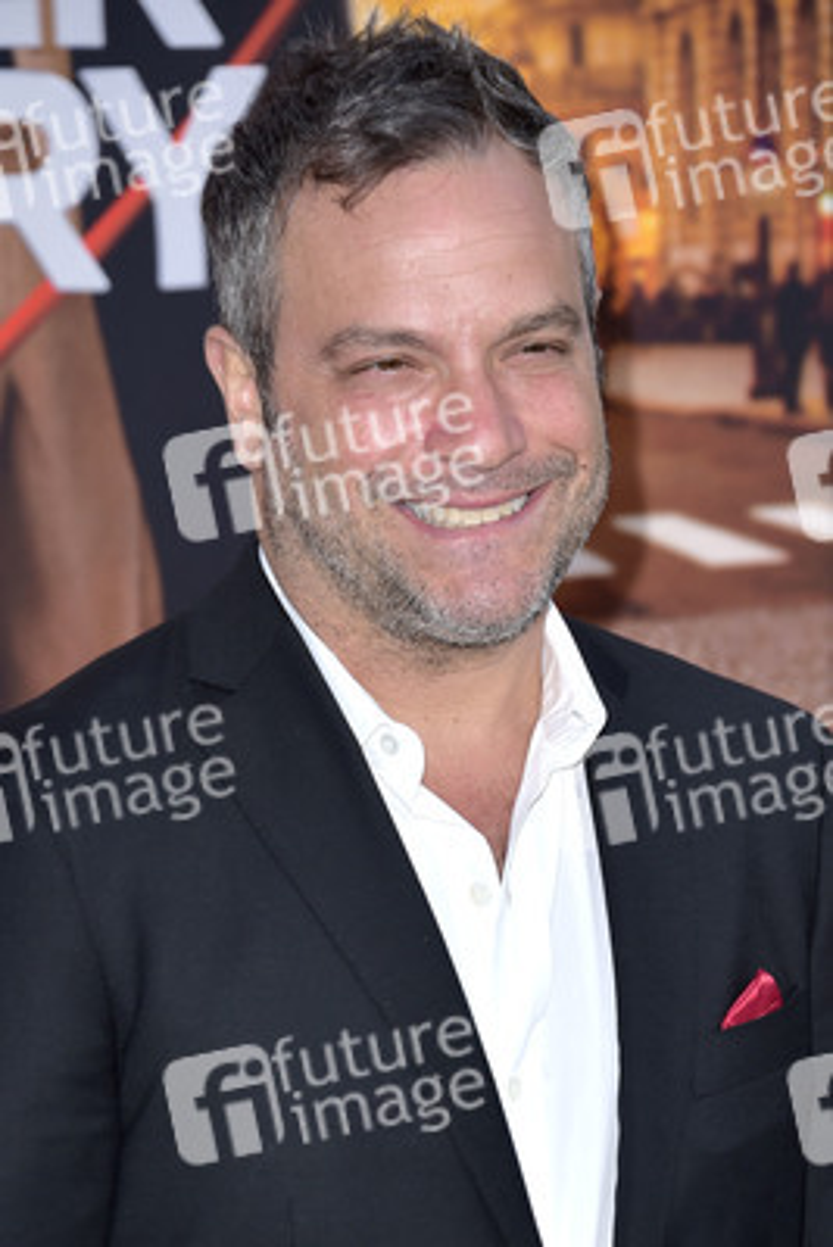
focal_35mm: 170
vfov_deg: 12.1
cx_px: 416
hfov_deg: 8.1
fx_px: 5895
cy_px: 624
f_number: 6.3
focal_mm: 170
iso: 320
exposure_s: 1/250
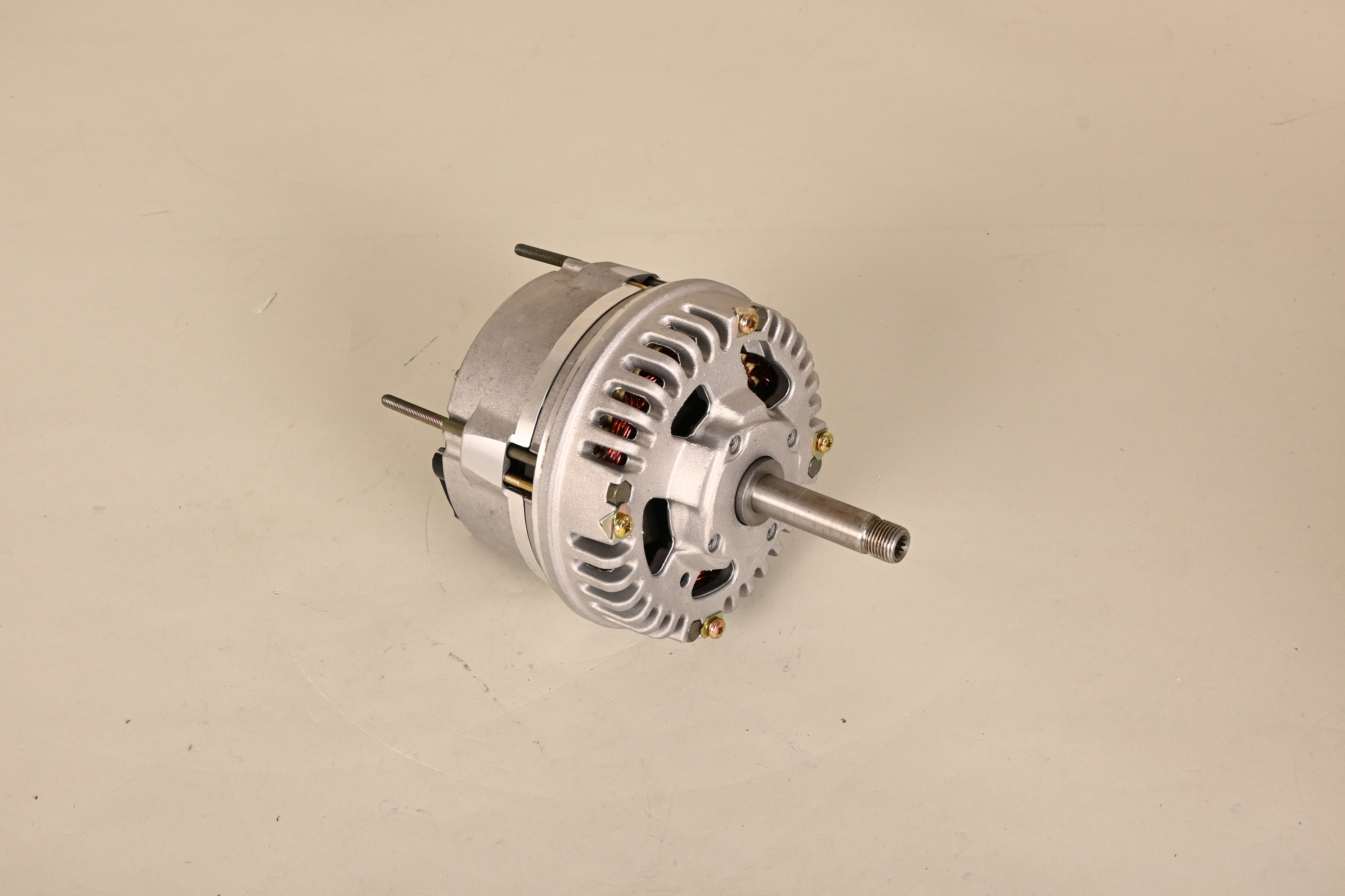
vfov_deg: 31.9
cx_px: 672
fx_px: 1569
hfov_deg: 46.4
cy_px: 448
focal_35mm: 42
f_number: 10
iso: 400
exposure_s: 1/160
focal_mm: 28
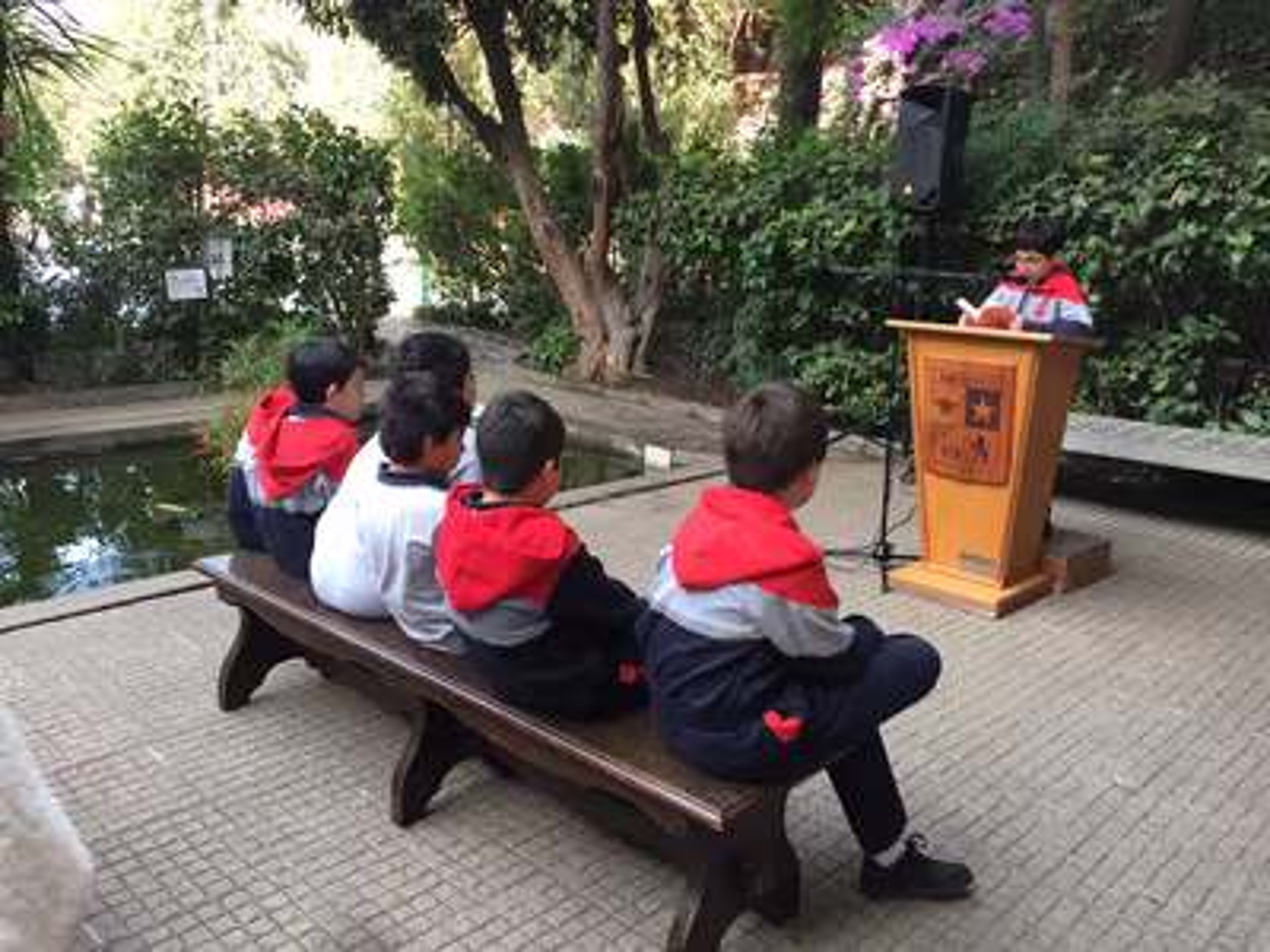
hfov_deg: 61.7
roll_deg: -3.0
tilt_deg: -13.6
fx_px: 1064
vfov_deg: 48.2
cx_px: 635
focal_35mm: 29
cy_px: 476
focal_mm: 4.15
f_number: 2.2
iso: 40
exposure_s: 1/100
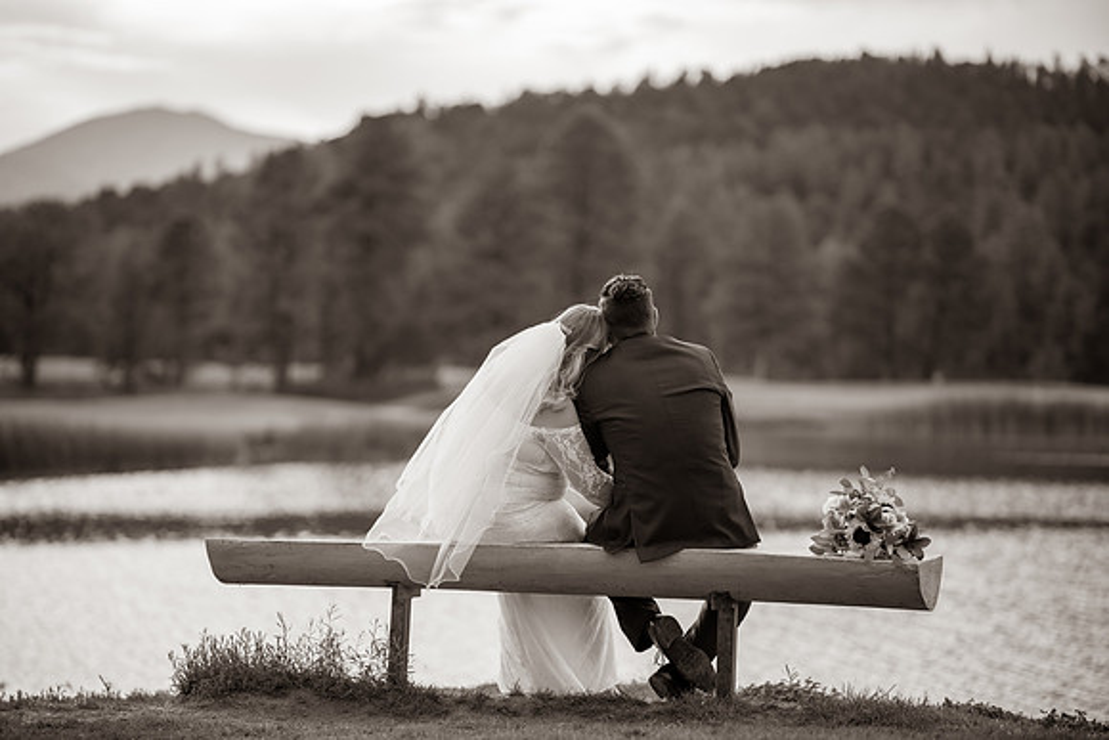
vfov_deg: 16.1
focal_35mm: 85
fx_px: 2619
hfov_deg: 23.9
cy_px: 370
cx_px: 554
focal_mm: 85
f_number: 1.6
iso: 100
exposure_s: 1/800
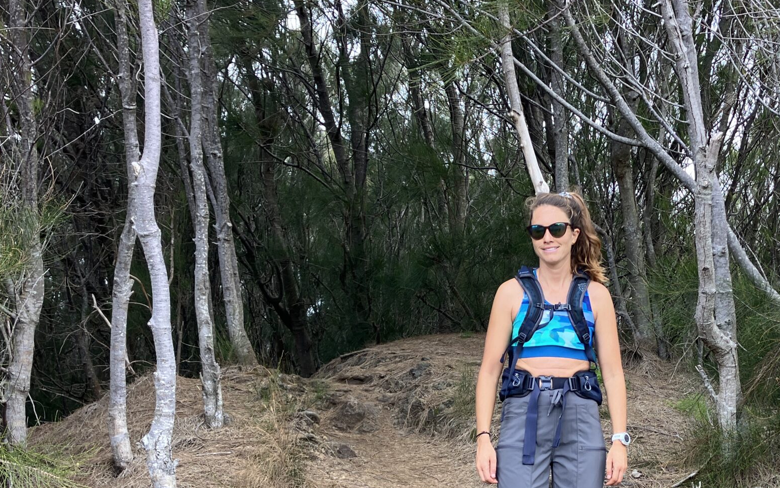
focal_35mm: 52
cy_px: 354
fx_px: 1105
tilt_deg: +7.4
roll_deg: -2.0
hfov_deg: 38.1
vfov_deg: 24.6
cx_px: 559
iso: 25
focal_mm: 3.99
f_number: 1.8
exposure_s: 1/122
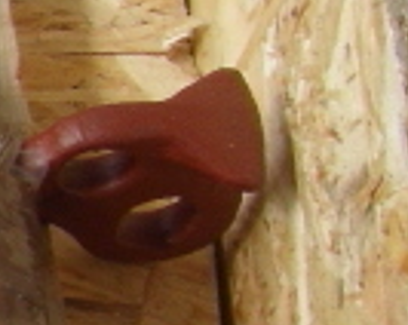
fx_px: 2182
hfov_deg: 8.5
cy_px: 478
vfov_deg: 8.3
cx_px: -917
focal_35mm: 181
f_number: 4.6
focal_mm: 4
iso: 80
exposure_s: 1/30
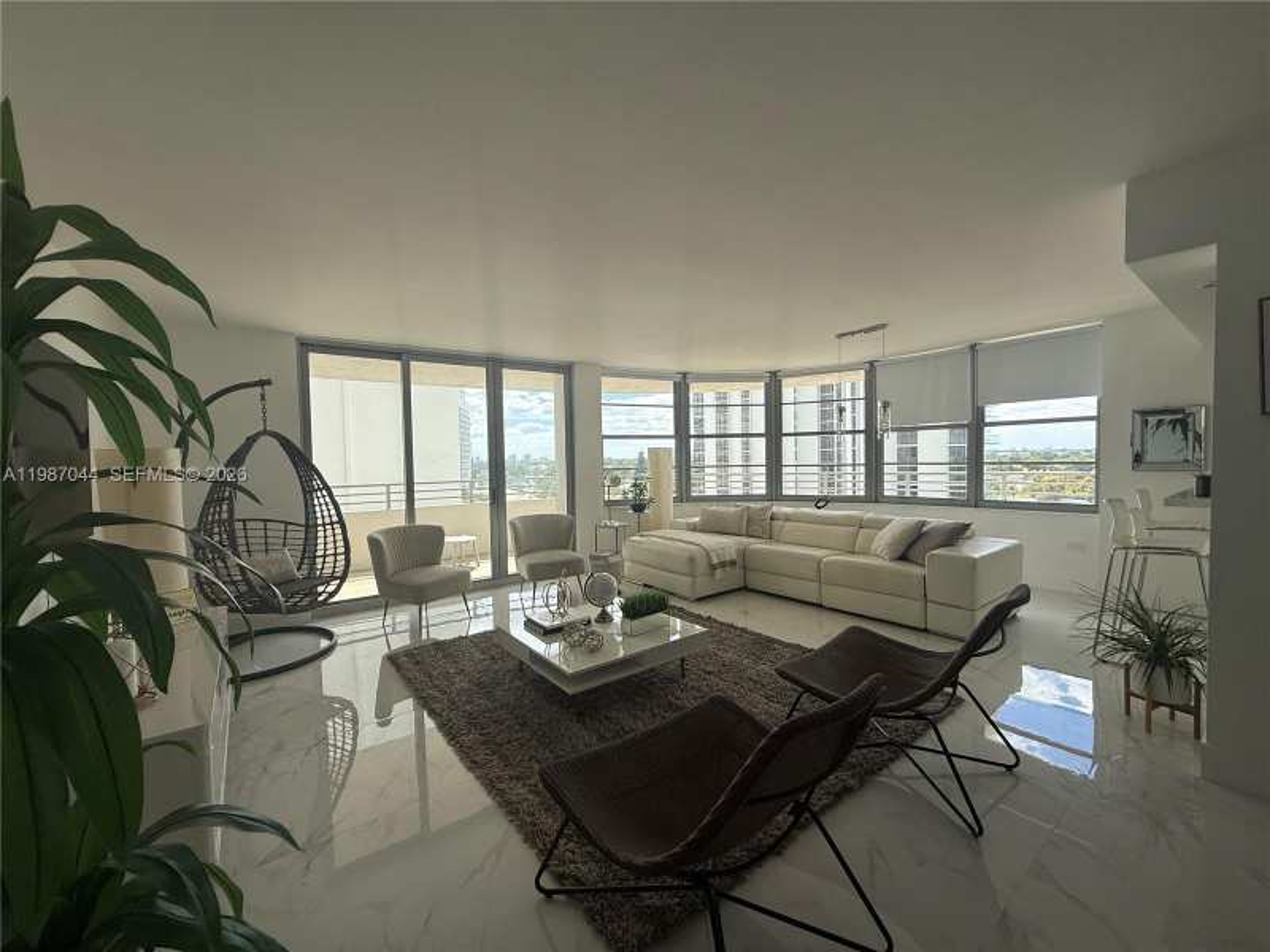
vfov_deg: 85.7
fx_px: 514
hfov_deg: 102.1
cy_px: 476
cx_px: 635
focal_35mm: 14
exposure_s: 1/510
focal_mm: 2.22
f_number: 2.2
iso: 50
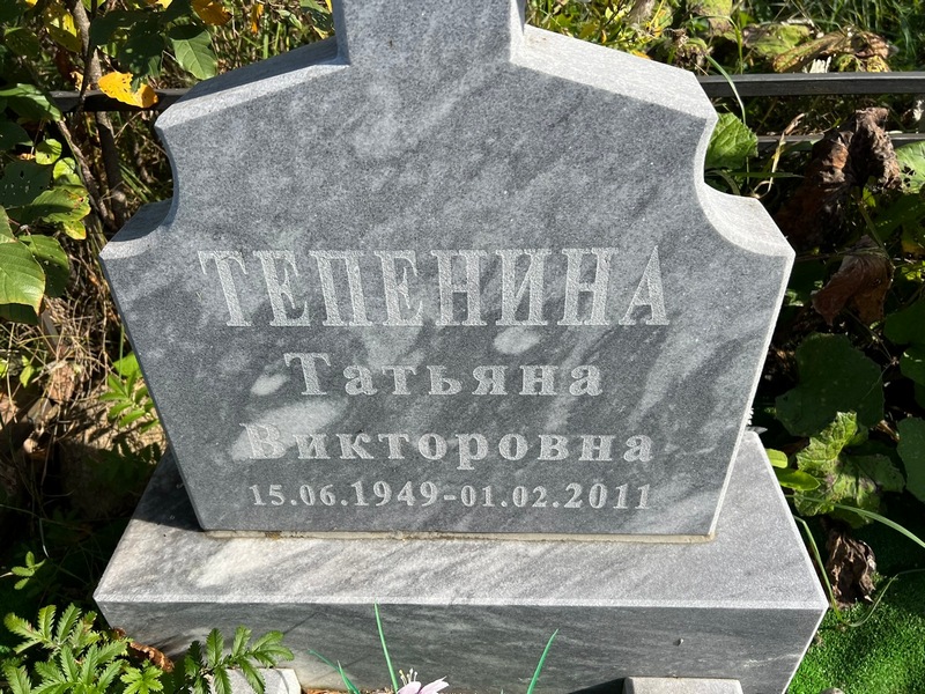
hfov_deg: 67.3
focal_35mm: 26
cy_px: 347
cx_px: 462
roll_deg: -0.2
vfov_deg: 53.1
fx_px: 695
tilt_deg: -37.7
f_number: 1.5
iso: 50
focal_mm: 5.7
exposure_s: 1/3460
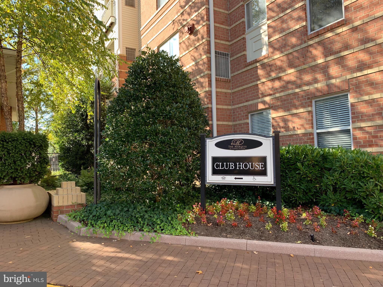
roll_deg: +2.0
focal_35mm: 26
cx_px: 192
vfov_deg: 53.1
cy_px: 144
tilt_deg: +4.9
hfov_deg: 67.3
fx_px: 288
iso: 25
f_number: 1.8
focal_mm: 4.25
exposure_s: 1/225
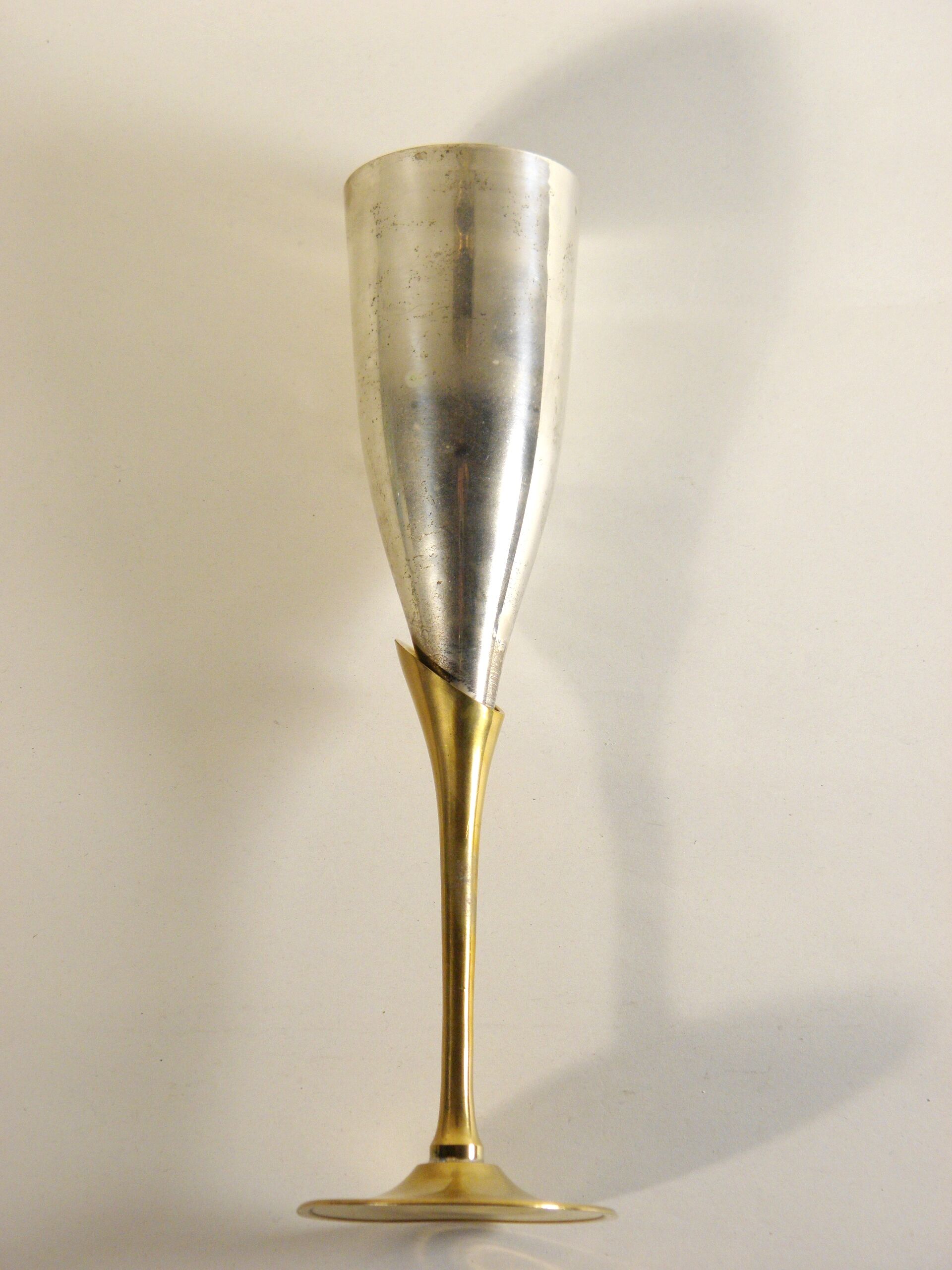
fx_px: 2493
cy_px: 635
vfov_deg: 28.6
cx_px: 476
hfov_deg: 21.6
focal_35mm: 68
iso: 125
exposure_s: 1/50
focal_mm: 12.2
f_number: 4.3
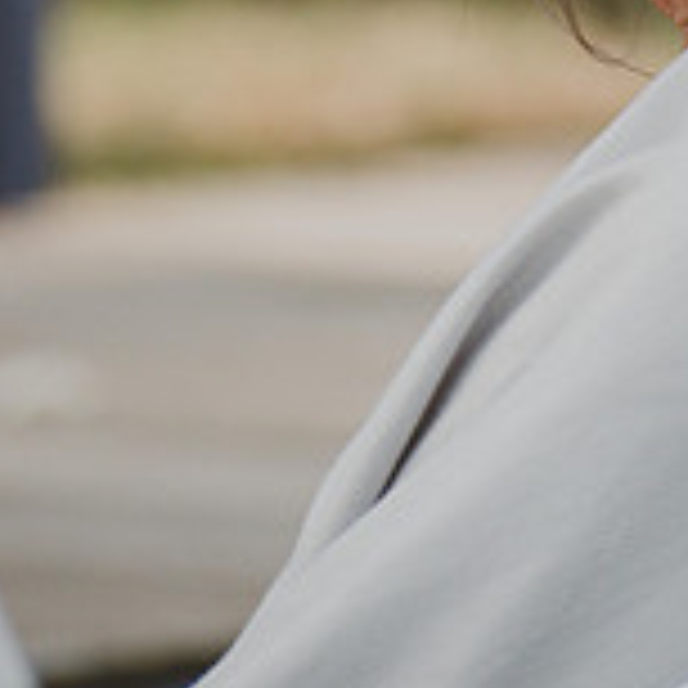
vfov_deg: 2.1
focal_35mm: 827
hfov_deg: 2.1
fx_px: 18596
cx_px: 625
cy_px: -121
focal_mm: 220
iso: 560
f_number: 5.6
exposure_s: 1/1000
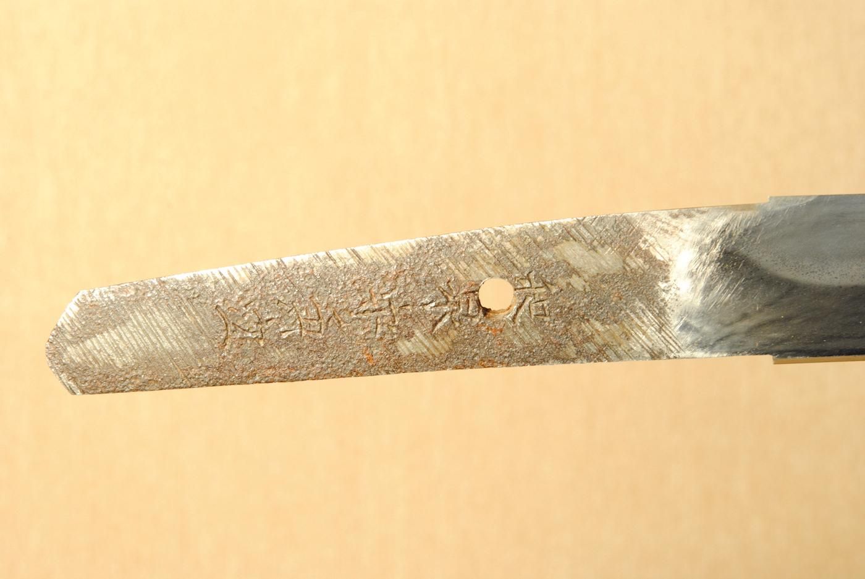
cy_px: 290
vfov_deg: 11.5
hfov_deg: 17.0
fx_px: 2887
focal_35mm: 120
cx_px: 432
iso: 400
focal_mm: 80
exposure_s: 1/2
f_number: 11
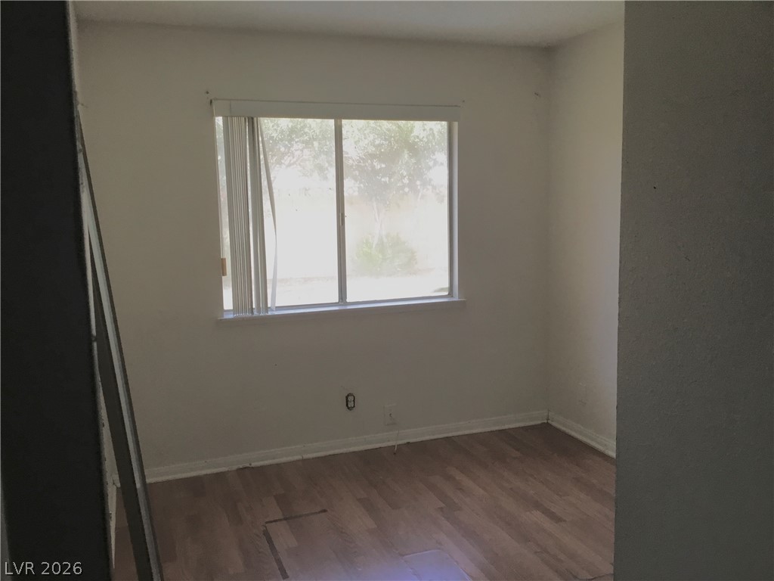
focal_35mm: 31
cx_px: 387
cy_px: 290
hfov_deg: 58.4
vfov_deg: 45.4
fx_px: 693
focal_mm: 3.3
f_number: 2.4
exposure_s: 1/30
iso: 32
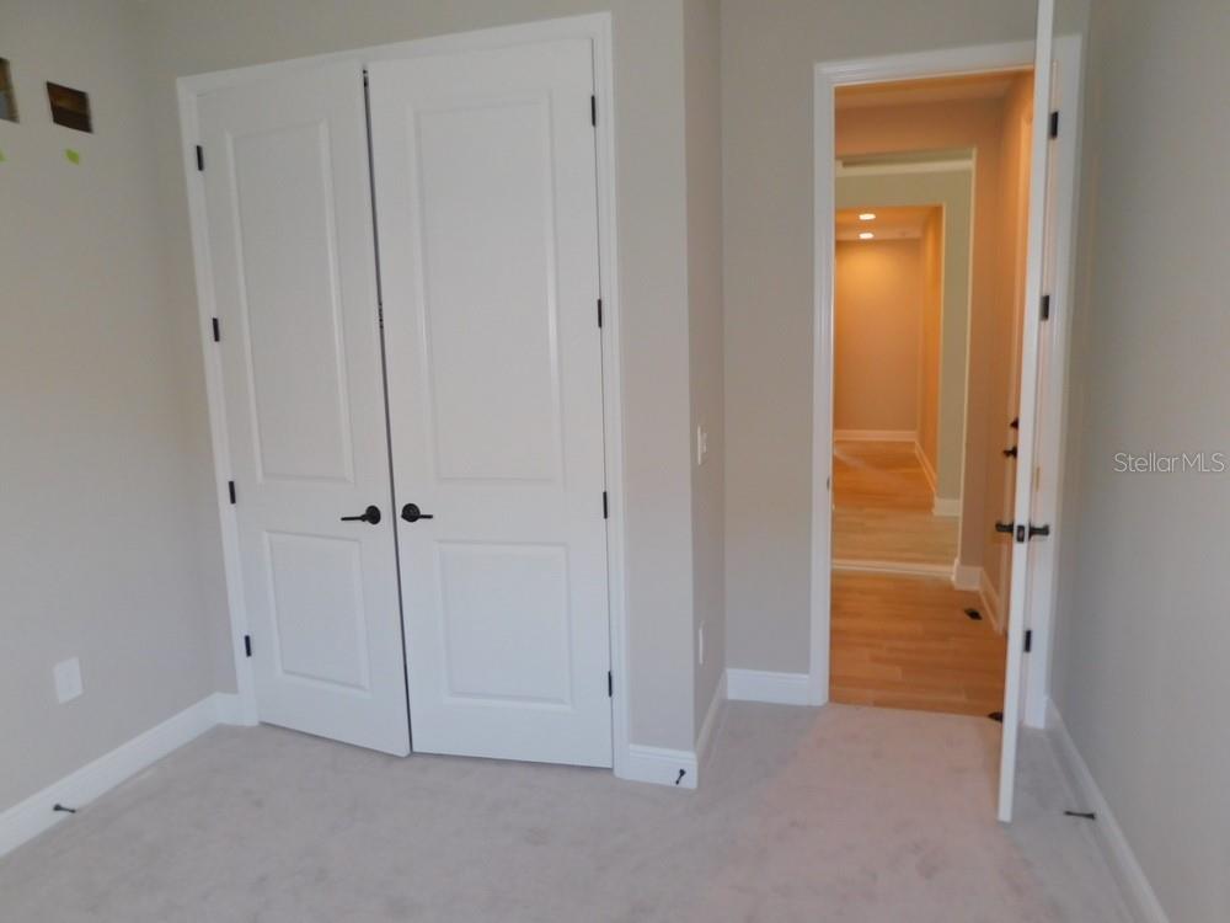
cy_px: 462
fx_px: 817
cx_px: 615
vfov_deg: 58.9
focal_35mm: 23
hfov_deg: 73.9
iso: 180
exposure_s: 1/30
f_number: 3
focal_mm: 4
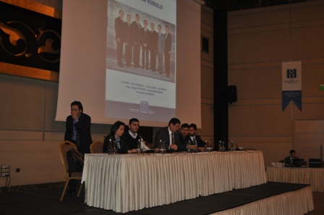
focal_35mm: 39
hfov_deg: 49.6
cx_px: 162
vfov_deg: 34.2
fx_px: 351
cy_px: 108
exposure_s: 1/60
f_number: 4.2
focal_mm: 26
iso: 800
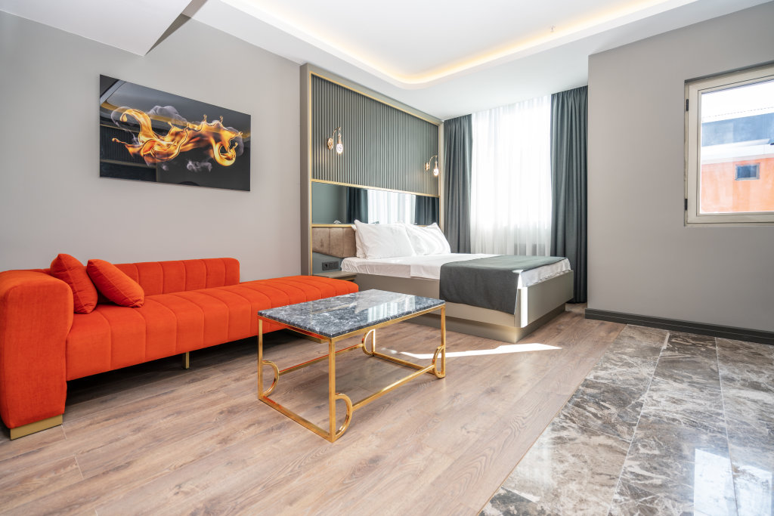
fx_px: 344
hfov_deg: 96.7
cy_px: 258
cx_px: 387
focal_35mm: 16
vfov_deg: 73.8
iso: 100
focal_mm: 16
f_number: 4
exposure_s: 1/20
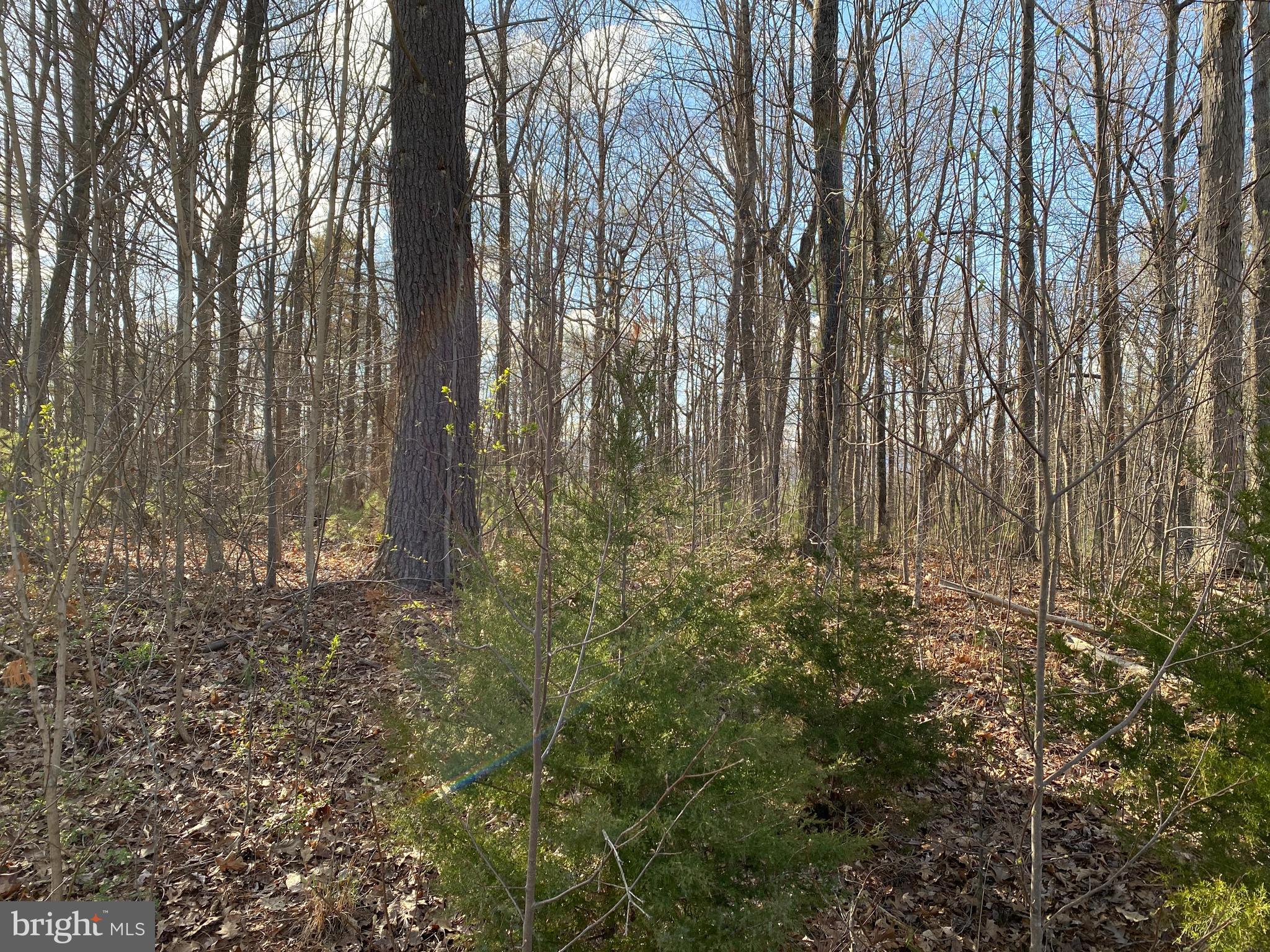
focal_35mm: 26
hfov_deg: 67.3
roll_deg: -2.4
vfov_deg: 53.1
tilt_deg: +0.9
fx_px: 954
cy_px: 476
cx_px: 635
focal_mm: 4.25
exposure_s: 1/519
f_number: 1.8
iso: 32
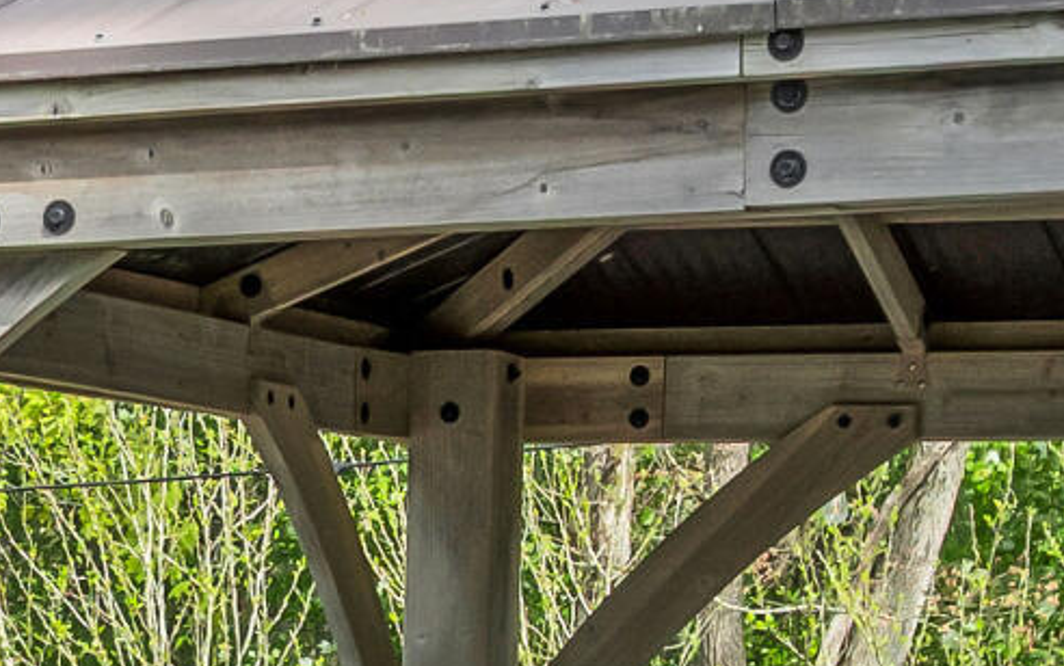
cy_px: 1222
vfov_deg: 8.2
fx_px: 4497
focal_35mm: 155
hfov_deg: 13.3
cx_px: 52
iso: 110
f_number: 2.8
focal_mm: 12.29
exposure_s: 1/240
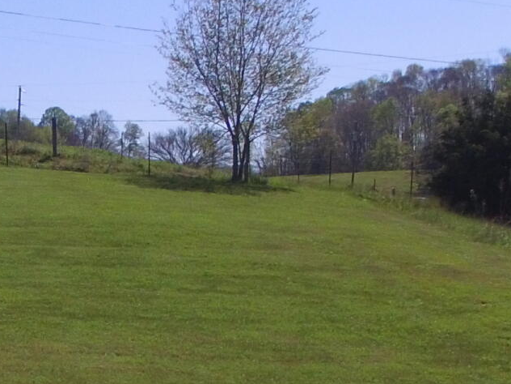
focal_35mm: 95
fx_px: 1402
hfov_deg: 20.1
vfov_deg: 15.2
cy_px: 416
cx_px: 11
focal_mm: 3.61
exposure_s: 1/1754
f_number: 2.8
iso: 100
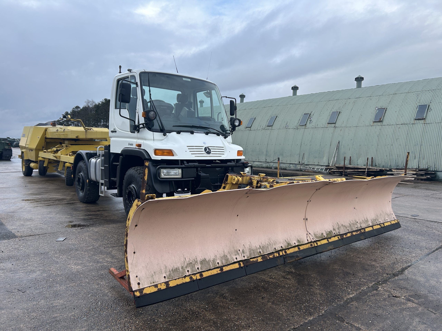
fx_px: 332
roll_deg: -0.7
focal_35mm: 26
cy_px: 166
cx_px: 221
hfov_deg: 67.3
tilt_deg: -2.5
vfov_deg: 53.1
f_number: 1.5
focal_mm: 5.7
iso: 50
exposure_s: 1/965
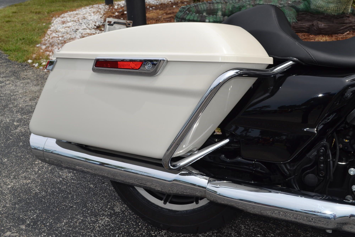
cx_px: 178
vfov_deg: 31.9
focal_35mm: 42
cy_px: 118
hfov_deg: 46.4
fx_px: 414
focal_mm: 28
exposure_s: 1/200
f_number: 9
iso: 100
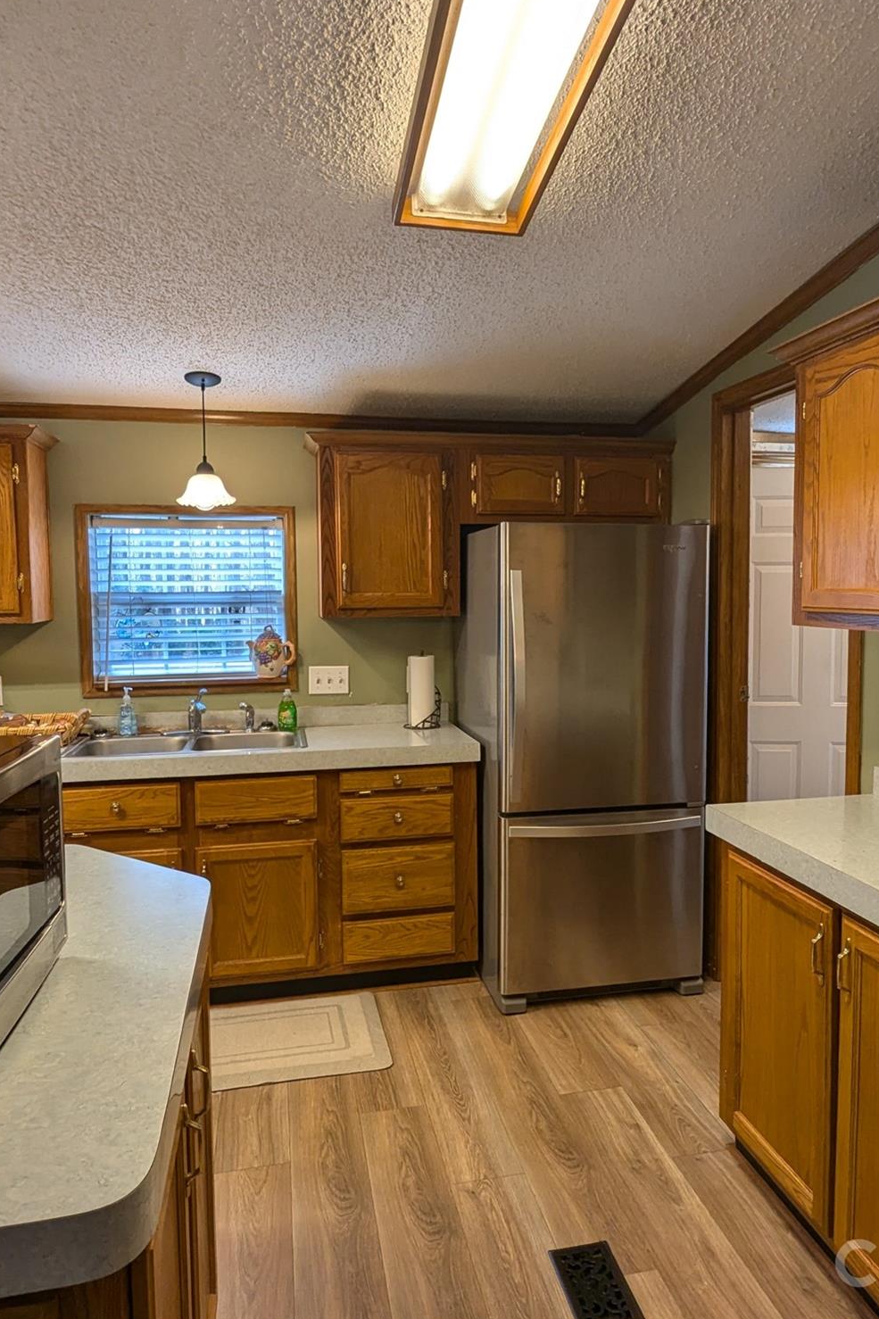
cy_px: 645
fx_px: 843
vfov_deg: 76.1
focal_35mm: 23
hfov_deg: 55.1
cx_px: 460
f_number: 2.2
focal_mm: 2.35
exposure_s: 1/60
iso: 66
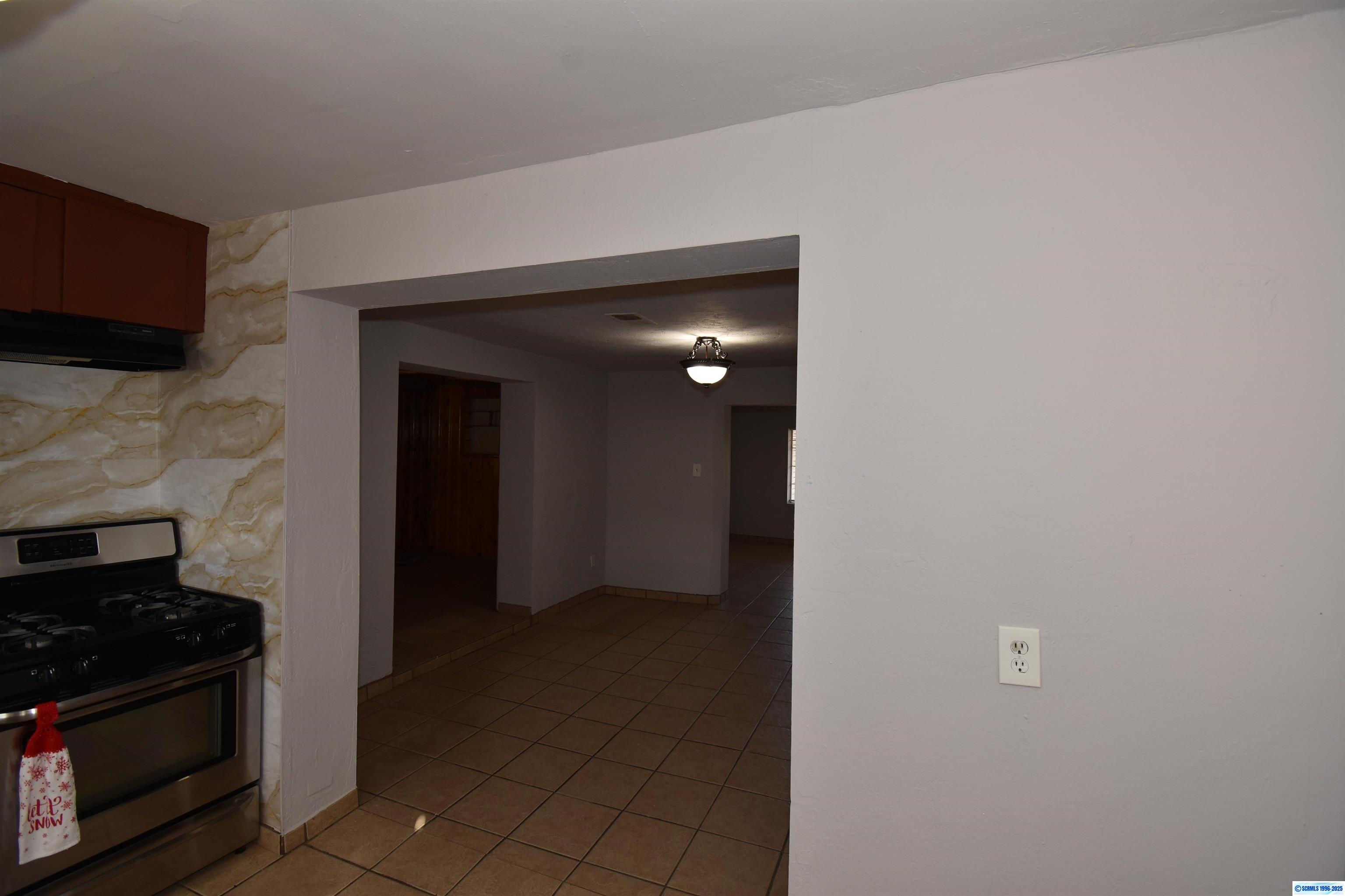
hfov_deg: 100.4
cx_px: 672
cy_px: 448
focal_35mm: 15
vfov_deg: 77.3
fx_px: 560
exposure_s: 1/60
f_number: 6.3
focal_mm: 10
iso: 200
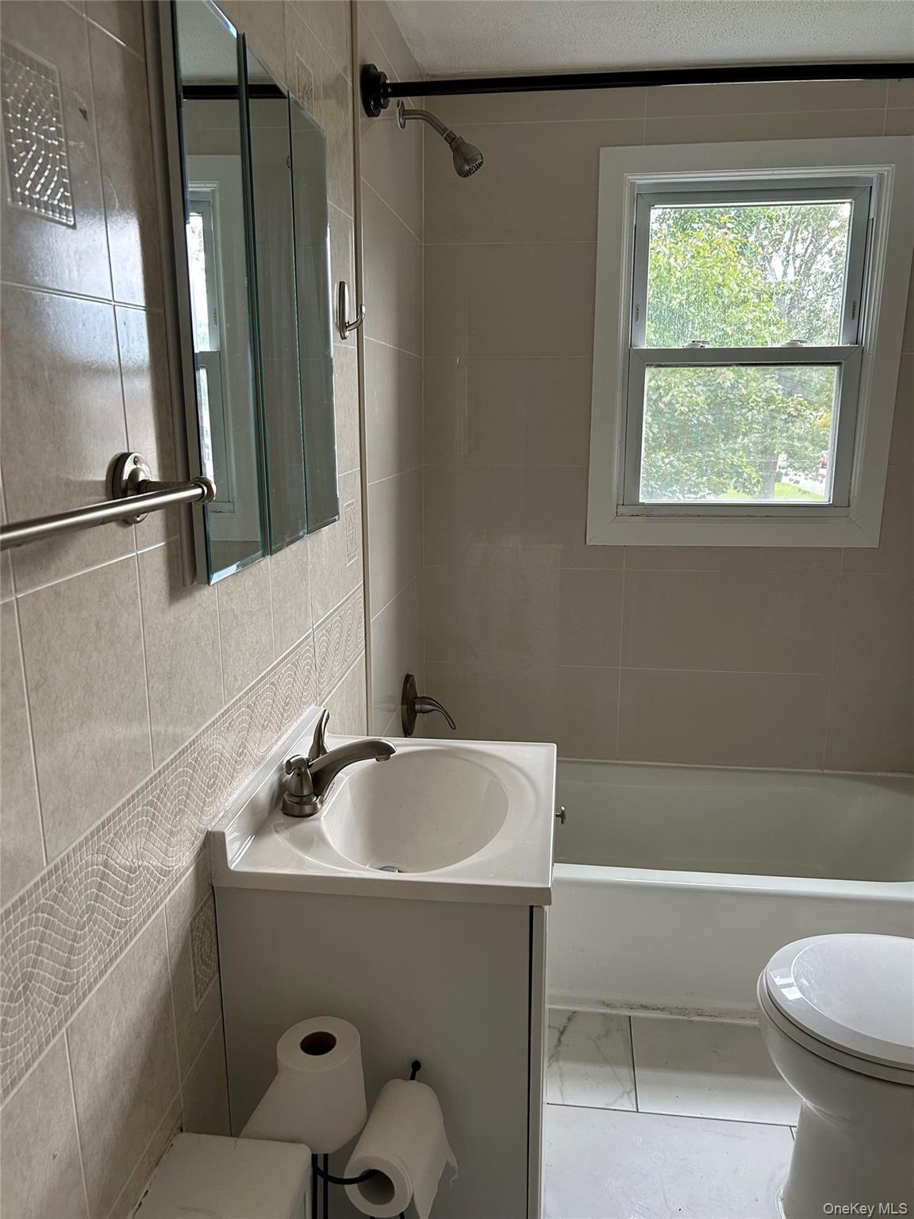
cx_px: 457
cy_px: 610
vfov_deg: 67.3
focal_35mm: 26
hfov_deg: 53.1
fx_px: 915
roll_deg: -1.4
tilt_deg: -13.5
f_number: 1.5
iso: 125
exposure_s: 1/116
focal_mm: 5.7
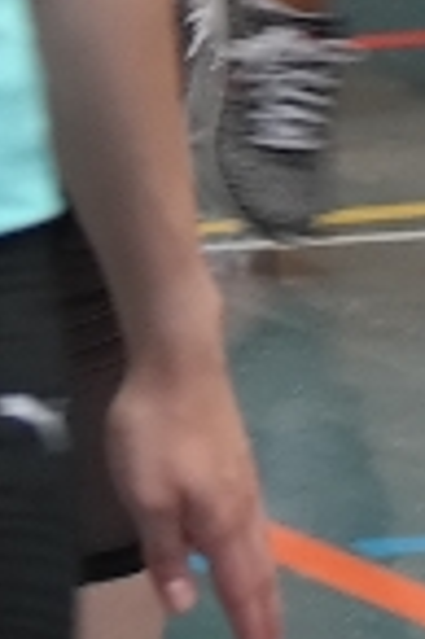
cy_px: -683
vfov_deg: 2.4
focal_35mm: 843
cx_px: 2020
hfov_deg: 1.6
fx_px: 14962
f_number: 4
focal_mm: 50
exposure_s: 1/80
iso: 200
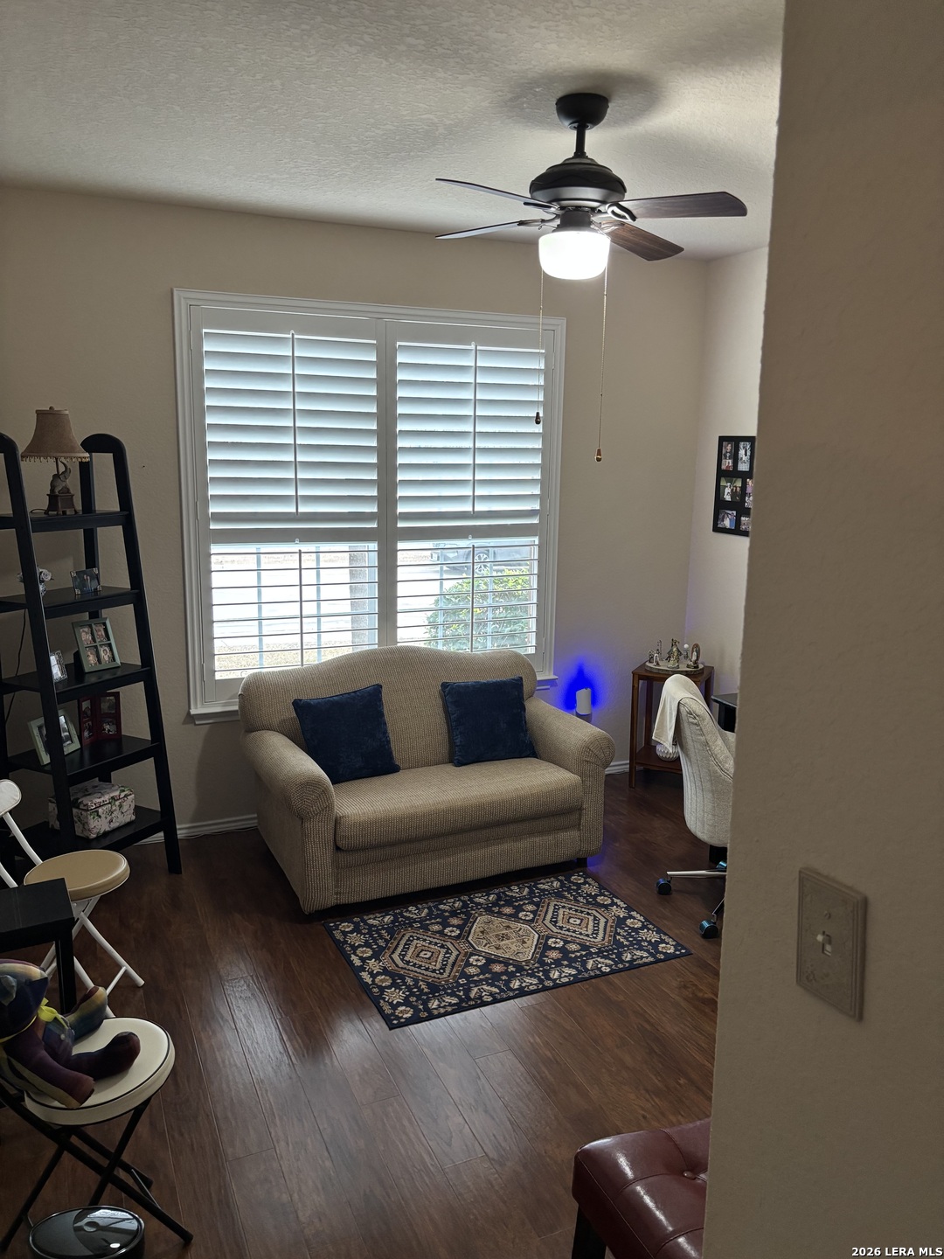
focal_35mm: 26
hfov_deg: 53.1
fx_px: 945
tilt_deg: -10.6
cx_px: 472
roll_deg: -1.5
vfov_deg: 67.3
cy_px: 630
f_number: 1.6
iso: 250
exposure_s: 1/60
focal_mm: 5.96
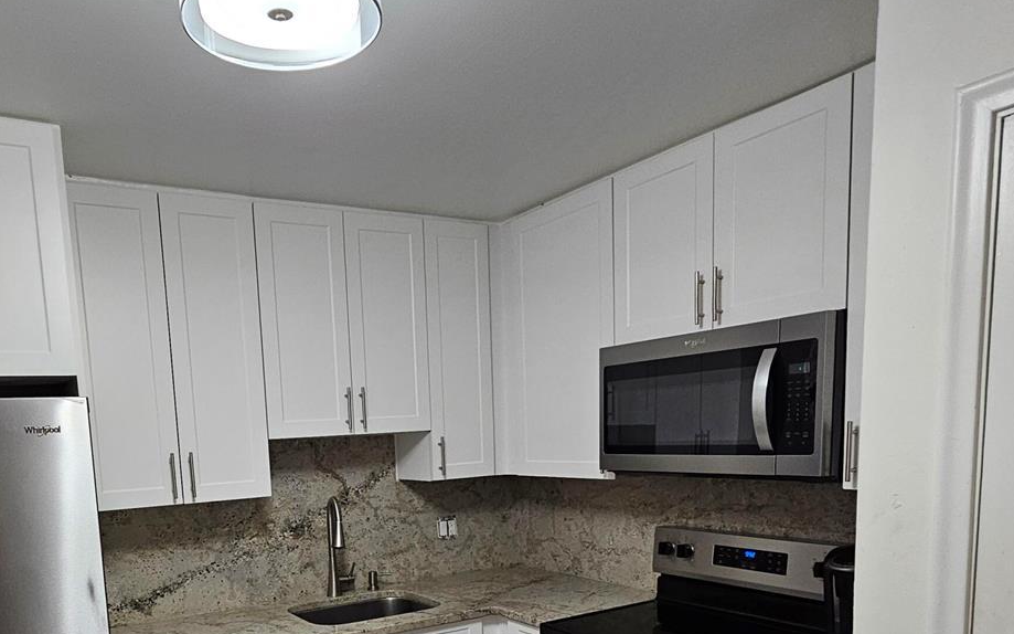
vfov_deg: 47.6
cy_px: 526
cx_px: 369
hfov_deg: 73.3
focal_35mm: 24
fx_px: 663
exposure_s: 1/60
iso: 250
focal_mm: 2.2
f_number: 2.2
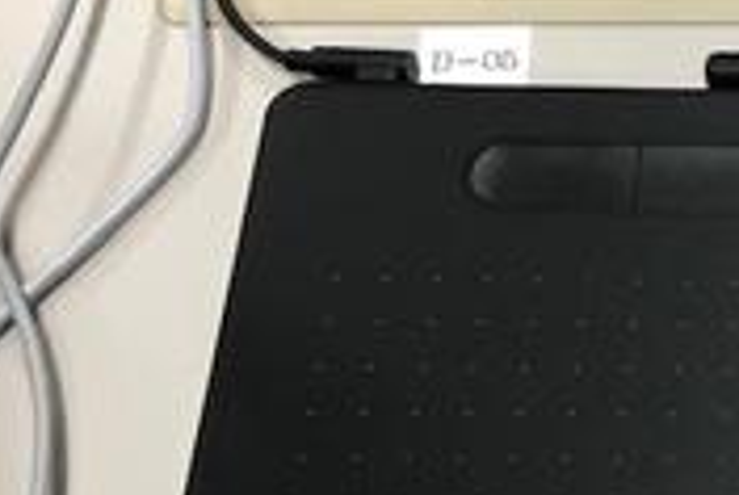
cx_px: 810
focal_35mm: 66
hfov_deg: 27.8
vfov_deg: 20.4
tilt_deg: -66.2
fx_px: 1357
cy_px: 407
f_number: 1.8
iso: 50
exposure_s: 1/15
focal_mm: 4
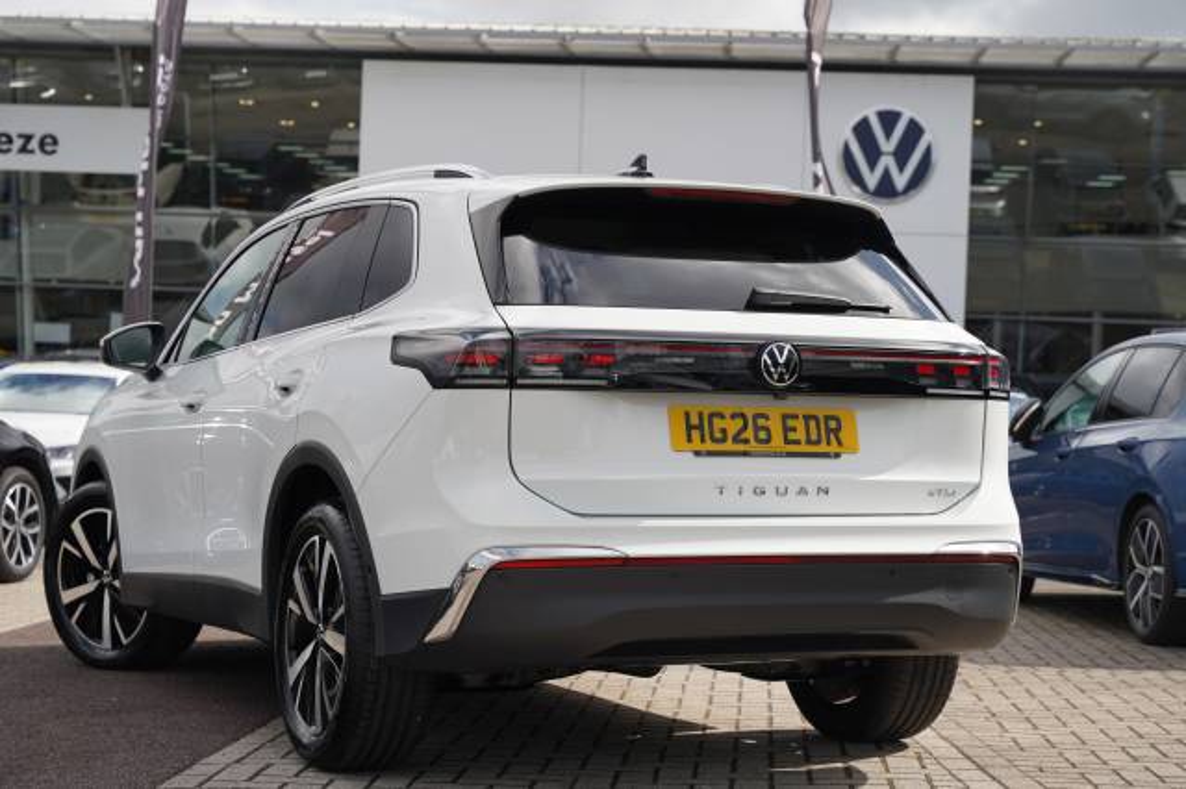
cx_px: 593
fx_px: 2153
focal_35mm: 65
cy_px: 394
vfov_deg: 20.8
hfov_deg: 30.8
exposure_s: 1/320
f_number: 4.5
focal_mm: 65.4
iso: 100
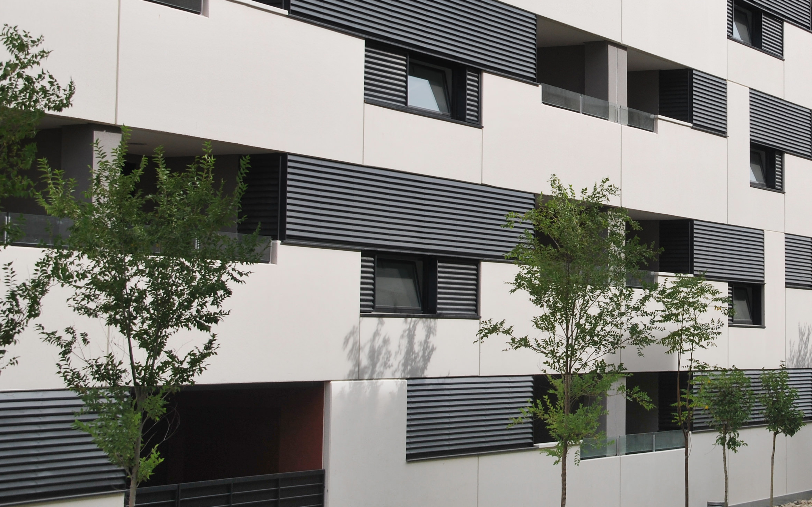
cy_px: 141
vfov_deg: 15.1
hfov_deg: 23.7
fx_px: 1903
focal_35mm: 86
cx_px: 656
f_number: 8
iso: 100
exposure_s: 1/250
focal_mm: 34
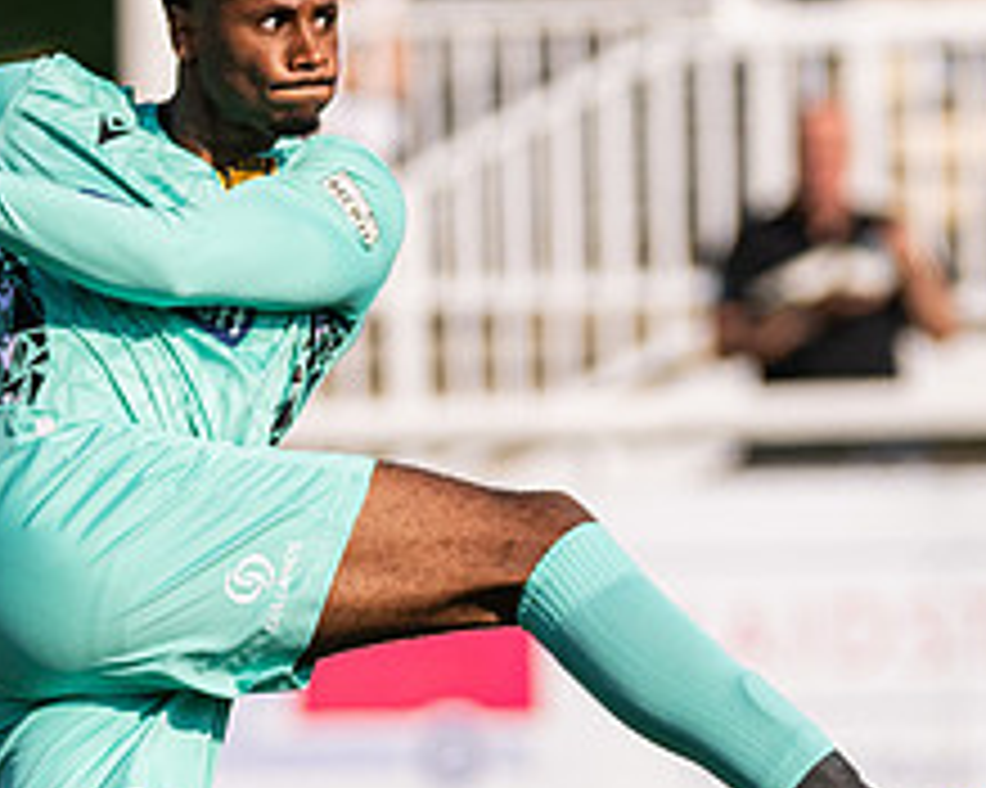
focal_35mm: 1021
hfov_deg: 1.9
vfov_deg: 1.5
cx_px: -37
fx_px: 29781
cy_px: 623
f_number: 2.8
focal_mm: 210
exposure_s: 1/4000
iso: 250
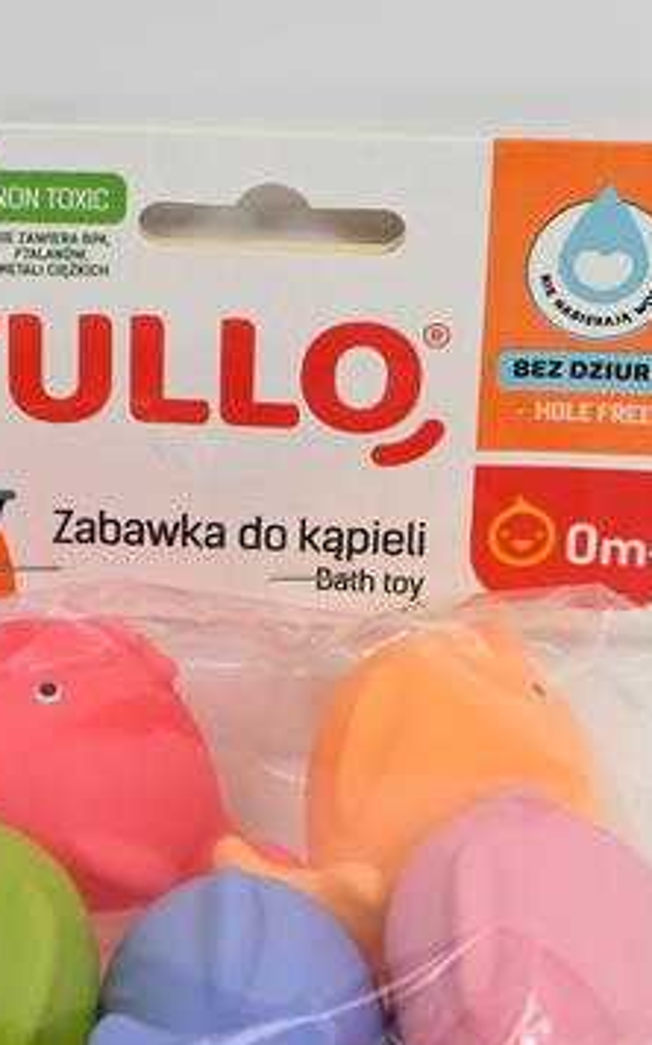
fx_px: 3702
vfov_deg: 16.1
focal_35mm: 130
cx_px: 264
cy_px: 658
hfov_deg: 10.1
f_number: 5.6
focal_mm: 42
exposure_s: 1/160
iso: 400
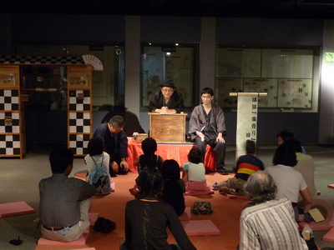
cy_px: 125
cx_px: 167
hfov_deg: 35.5
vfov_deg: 27.0
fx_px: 521
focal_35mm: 54
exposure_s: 1/8
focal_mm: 6.7
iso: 400
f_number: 3.9
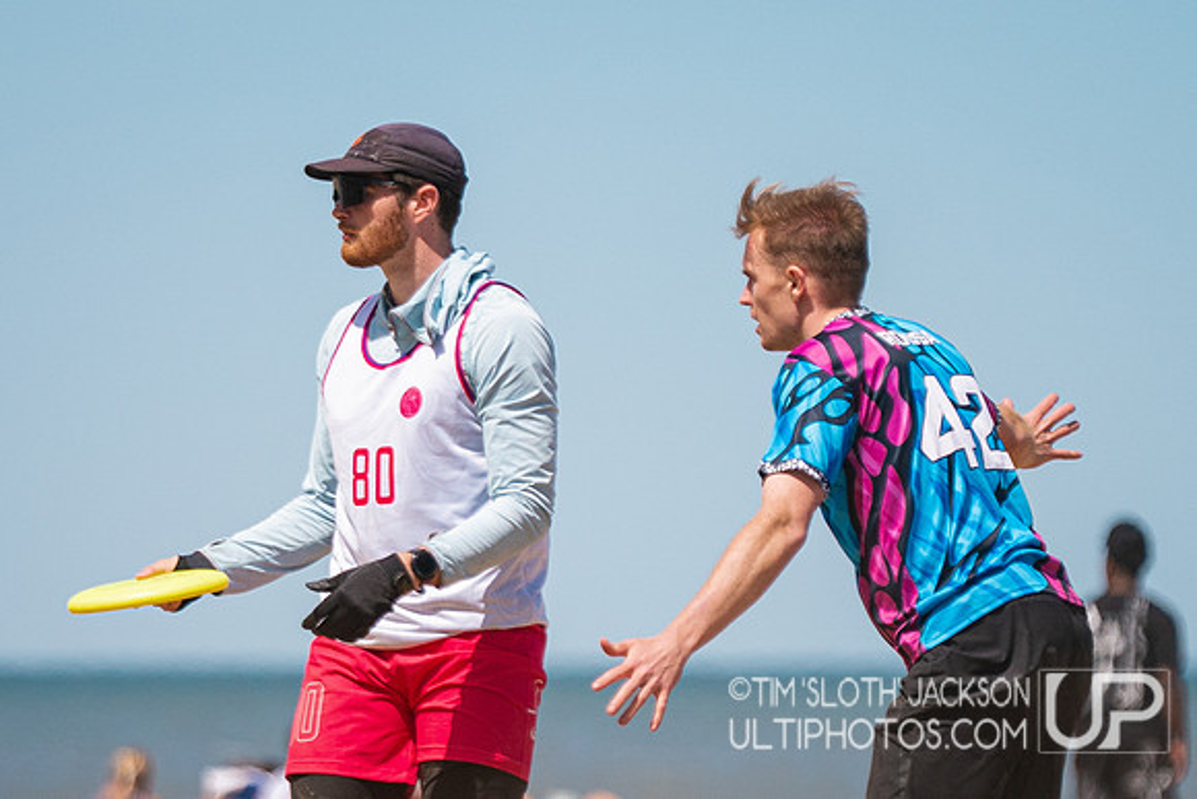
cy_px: 536
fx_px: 16135
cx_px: 553
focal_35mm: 485
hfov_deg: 4.2
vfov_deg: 2.8
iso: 400
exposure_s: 1/8000
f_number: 2.8
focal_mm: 200
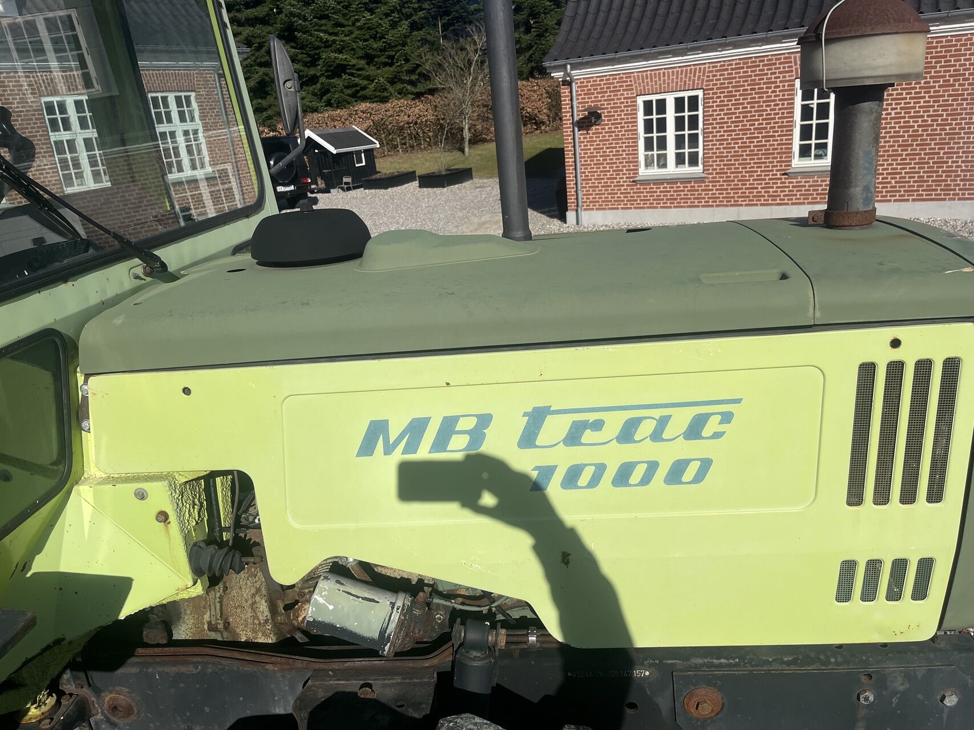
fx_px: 732
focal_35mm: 26
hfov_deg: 67.3
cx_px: 487
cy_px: 365
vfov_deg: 53.1
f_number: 1.6
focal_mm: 5.1
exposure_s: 1/8403
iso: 50
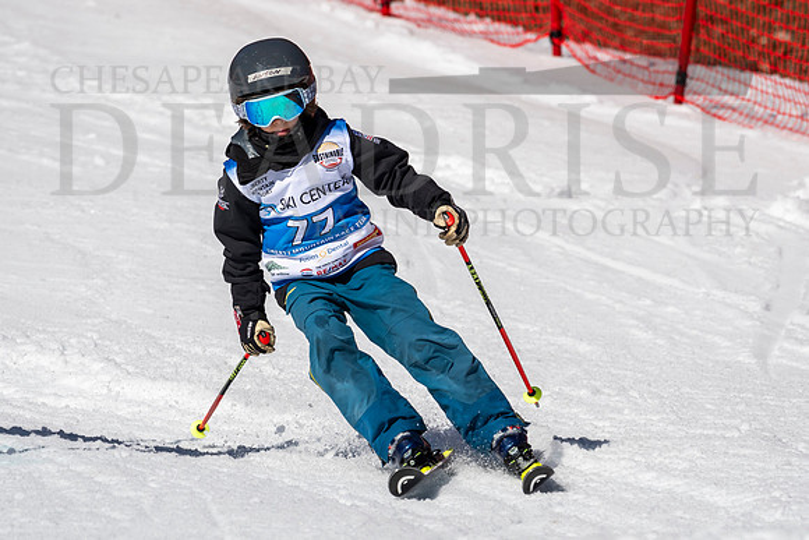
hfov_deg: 2.8
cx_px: 335
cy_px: 265
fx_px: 16663
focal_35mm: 741
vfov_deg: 1.9
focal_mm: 400
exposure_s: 1/2000
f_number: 8
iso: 200
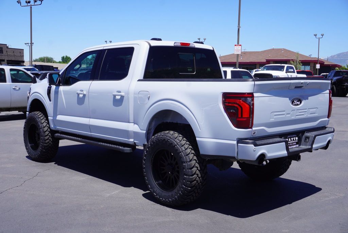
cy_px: 116
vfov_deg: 30.9
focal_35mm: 44
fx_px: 421
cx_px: 174
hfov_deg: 44.9
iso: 100
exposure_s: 1/125
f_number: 11
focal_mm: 29
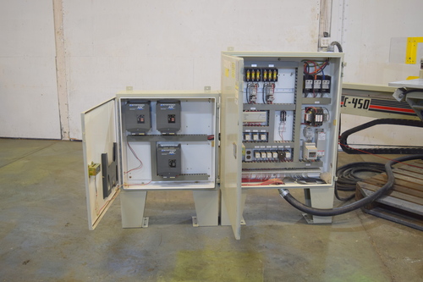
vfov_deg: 38.3
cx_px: 212
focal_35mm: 34
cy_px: 141
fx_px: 405
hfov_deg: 55.1
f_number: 4
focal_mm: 23
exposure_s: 1/60
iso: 640
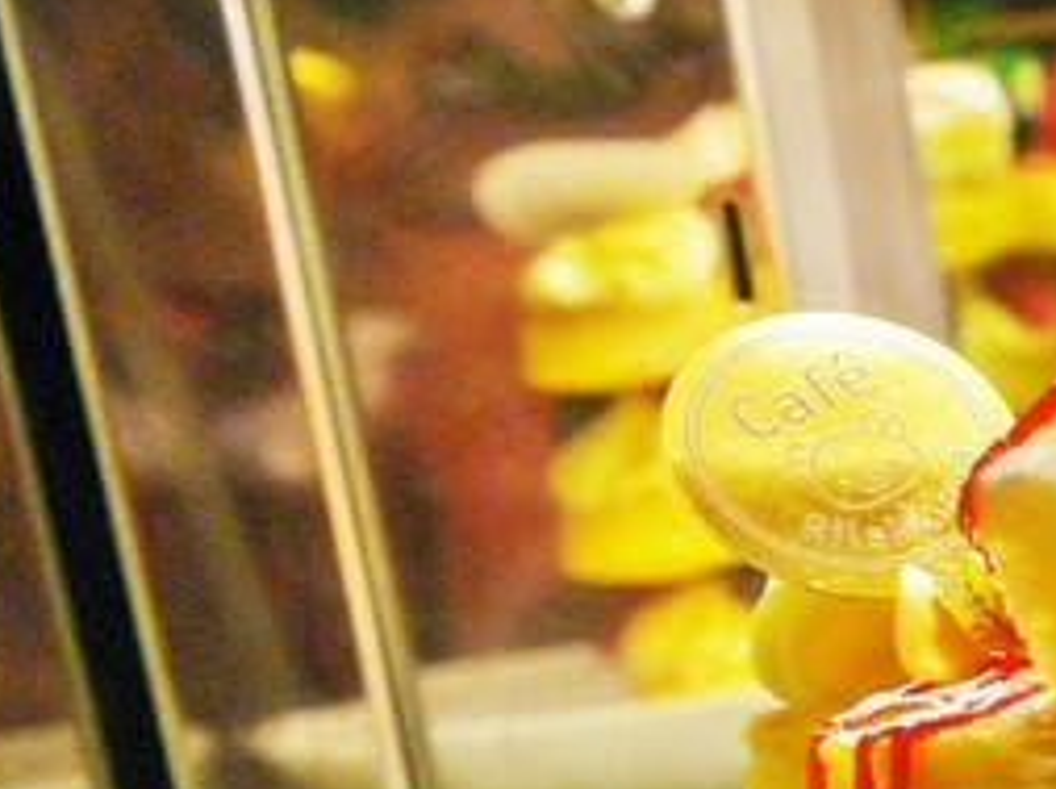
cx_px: 1907
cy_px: 1457
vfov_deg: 10.4
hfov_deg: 13.3
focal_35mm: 133
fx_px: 4052
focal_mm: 14
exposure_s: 1/125
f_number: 4.5
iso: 160
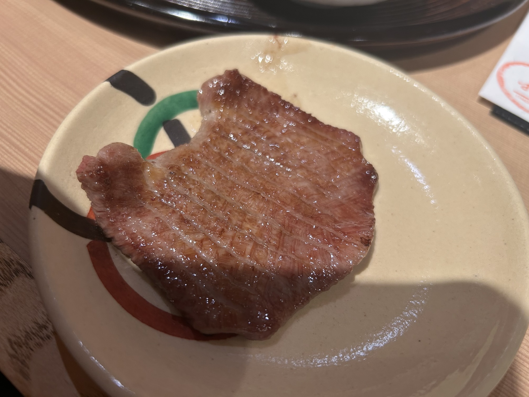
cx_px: 264
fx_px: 397
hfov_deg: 67.3
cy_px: 198
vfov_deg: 53.1
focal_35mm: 26
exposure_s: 1/50
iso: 125
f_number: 1.5
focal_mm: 5.7
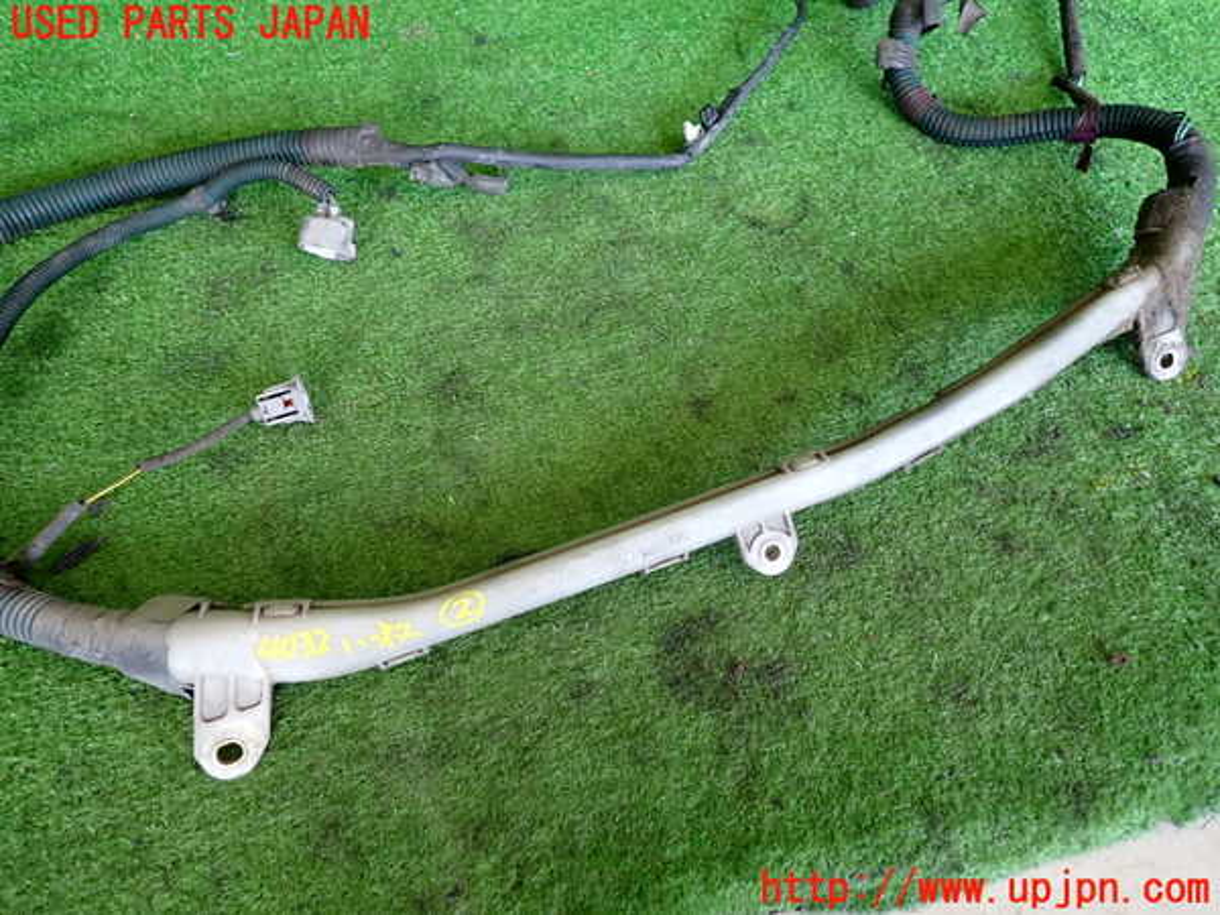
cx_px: 610
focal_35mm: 25
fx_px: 881
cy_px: 458
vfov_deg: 54.9
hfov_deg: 69.4
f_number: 2
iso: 200
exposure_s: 1/80
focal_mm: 4.5
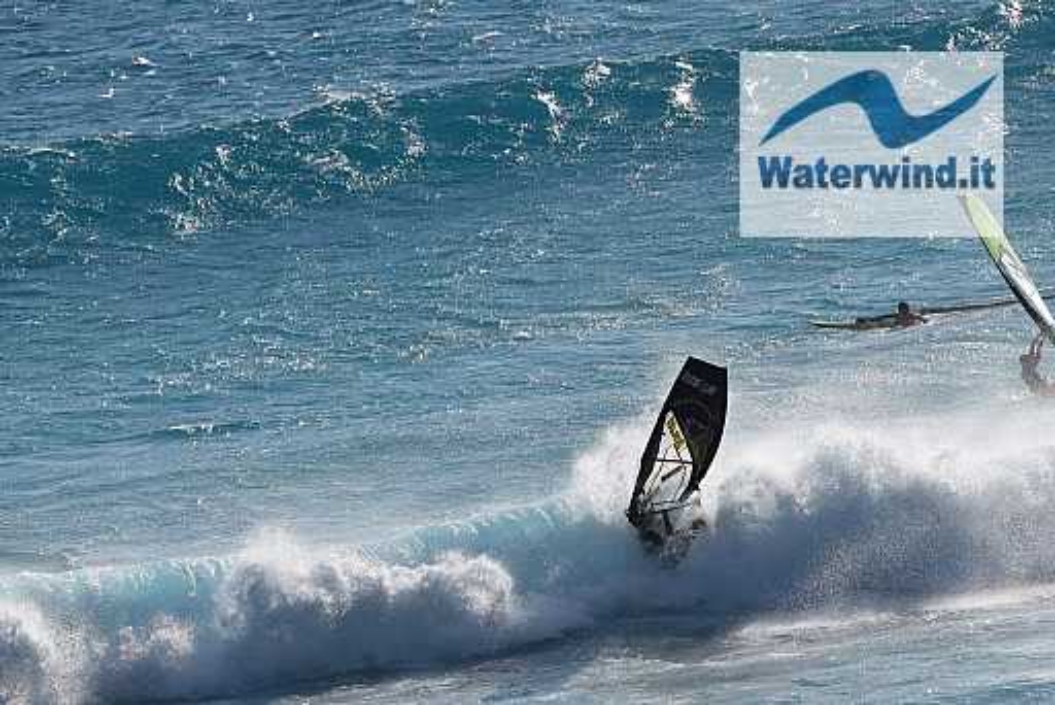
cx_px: 528
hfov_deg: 4.6
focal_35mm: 450
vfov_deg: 3.1
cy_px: 352
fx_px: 13194
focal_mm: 300
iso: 200
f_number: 8
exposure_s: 1/1000
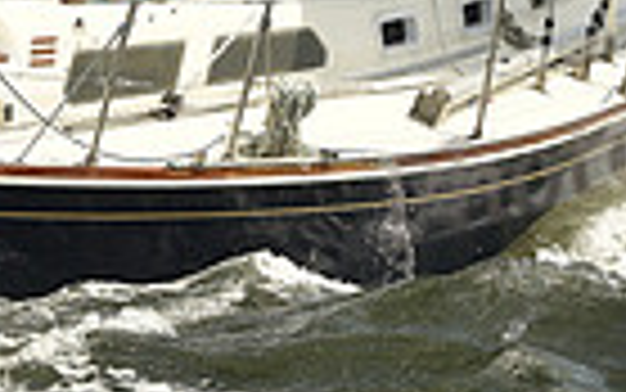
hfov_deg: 5.0
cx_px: 149
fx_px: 7117
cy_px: -38
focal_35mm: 417
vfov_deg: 3.2
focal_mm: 98
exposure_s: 1/800
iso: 250
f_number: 9
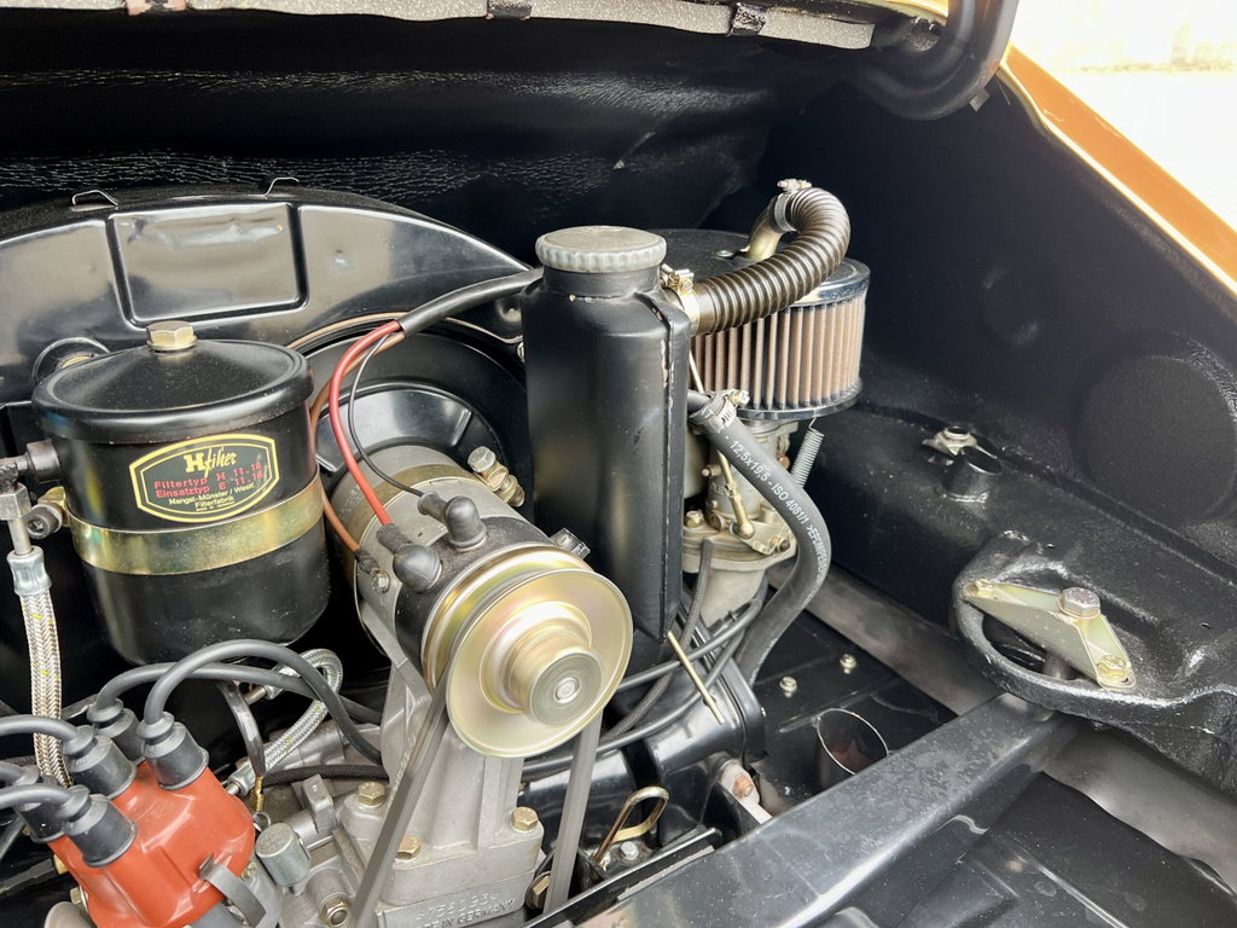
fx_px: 929
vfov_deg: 53.1
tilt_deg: -27.4
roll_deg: -2.0
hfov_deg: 67.3
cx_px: 618
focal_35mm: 26
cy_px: 464
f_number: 1.5
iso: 125
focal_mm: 5.7
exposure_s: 1/121
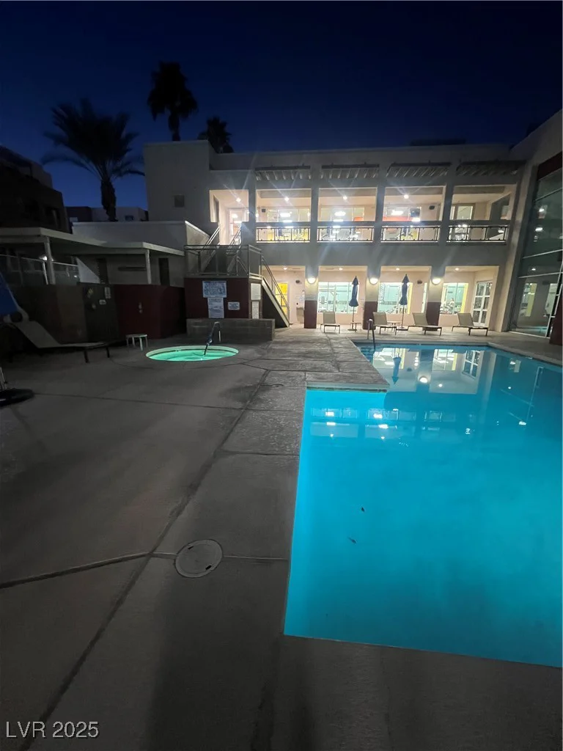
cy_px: 376
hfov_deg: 89.9
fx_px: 282
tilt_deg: -12.2
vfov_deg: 106.2
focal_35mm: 13
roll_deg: +1.3
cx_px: 282
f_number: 1.8
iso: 800
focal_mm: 1.57
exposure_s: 1/40
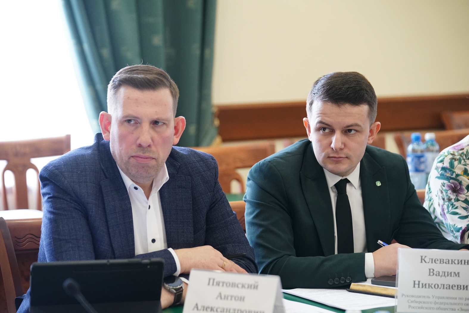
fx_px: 1589
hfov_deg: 16.8
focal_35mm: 122
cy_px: 156
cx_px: 234
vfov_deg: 11.2
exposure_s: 1/200
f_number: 3.5
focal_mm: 122
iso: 4000
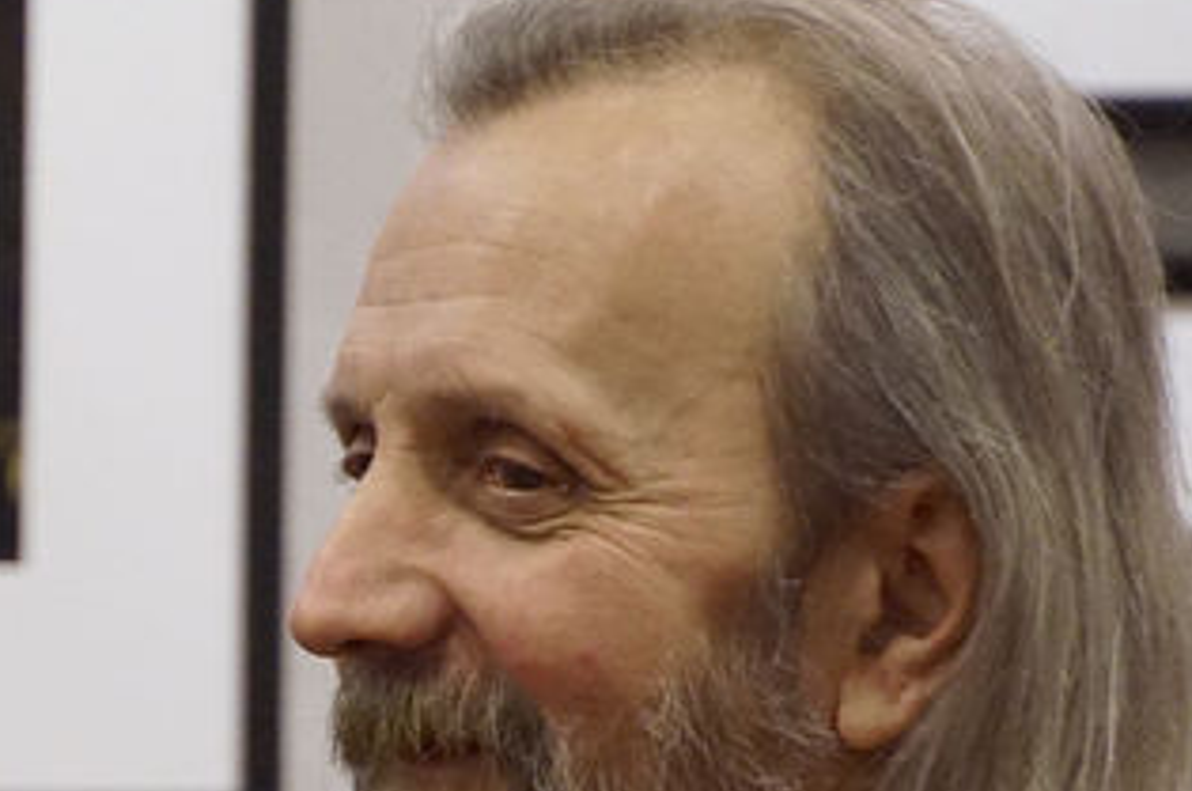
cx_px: -182
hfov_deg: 4.8
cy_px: 653
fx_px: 14183
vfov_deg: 3.2
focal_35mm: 429
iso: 3200
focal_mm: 100
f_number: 5.6
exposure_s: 1/50
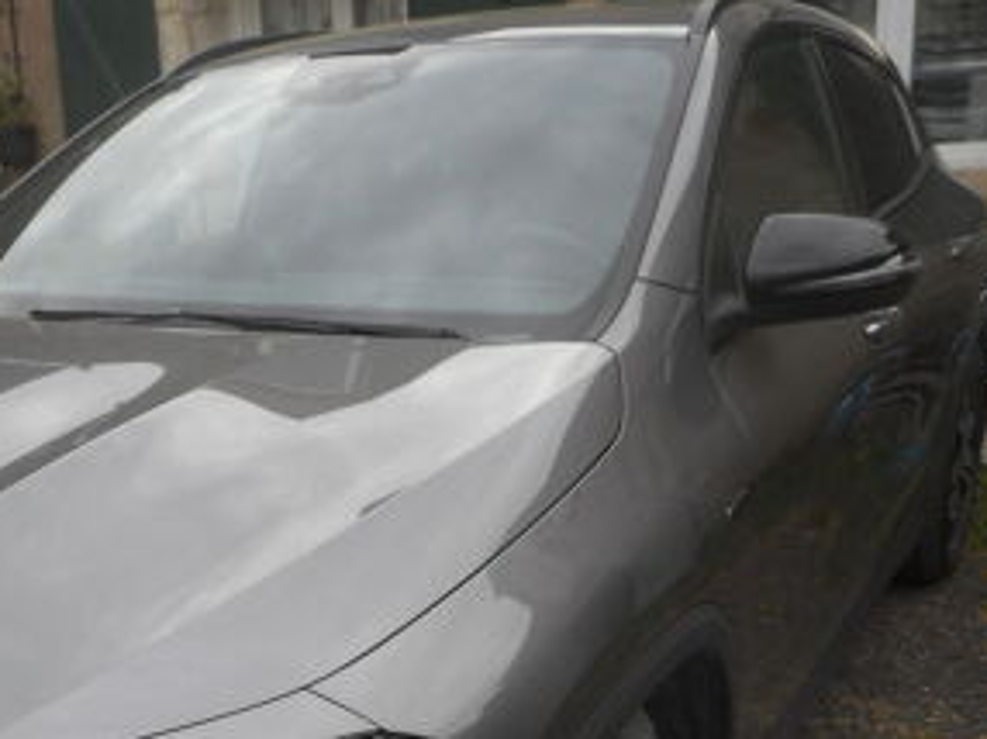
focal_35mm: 42
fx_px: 1197
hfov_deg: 43.6
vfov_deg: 33.7
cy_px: 535
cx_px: 262
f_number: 3.7
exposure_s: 1/40
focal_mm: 4.5
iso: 80
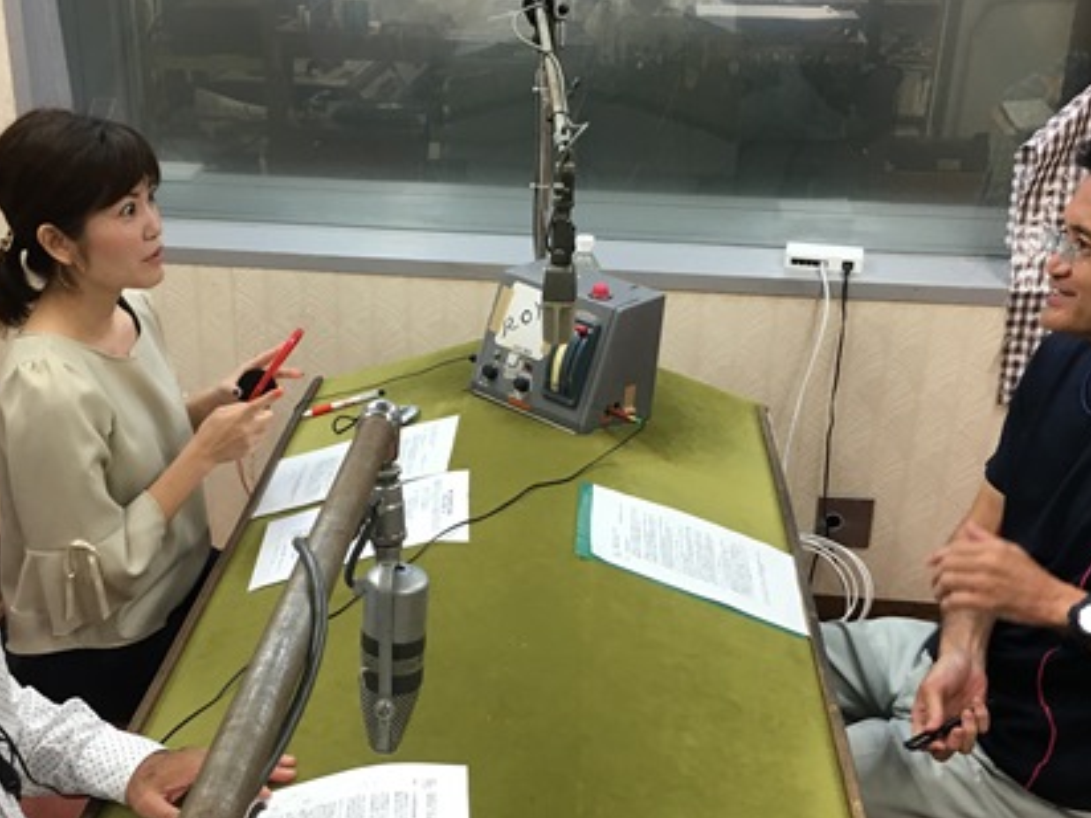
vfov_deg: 32.1
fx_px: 1418
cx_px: 466
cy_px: 458
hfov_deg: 42.0
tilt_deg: -23.3
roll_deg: -1.6
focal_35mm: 45
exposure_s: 1/30
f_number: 2.2
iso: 32
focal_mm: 4.15
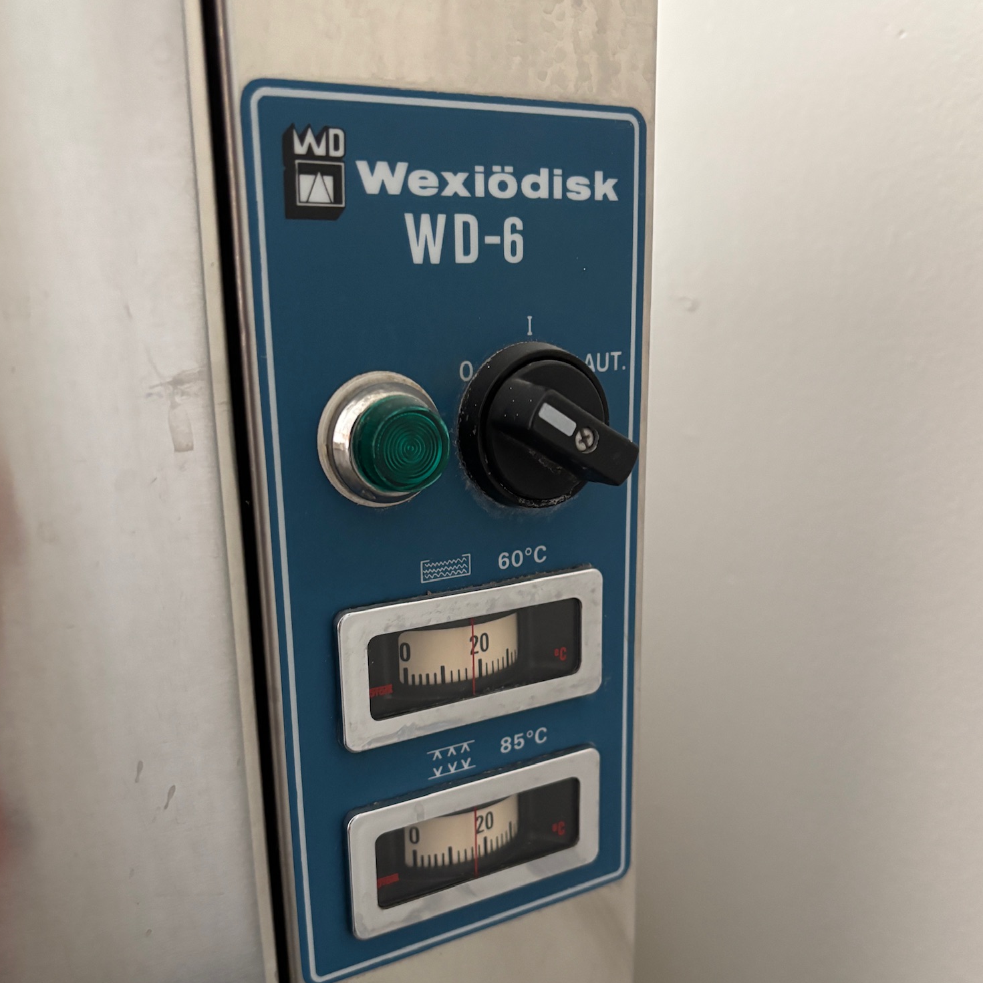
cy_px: 561
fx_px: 1028
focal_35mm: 32
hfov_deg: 51.1
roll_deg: -1.0
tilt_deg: -16.1
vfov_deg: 50.9
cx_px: 503
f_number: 1.6
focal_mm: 5.96
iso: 500
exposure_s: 1/60
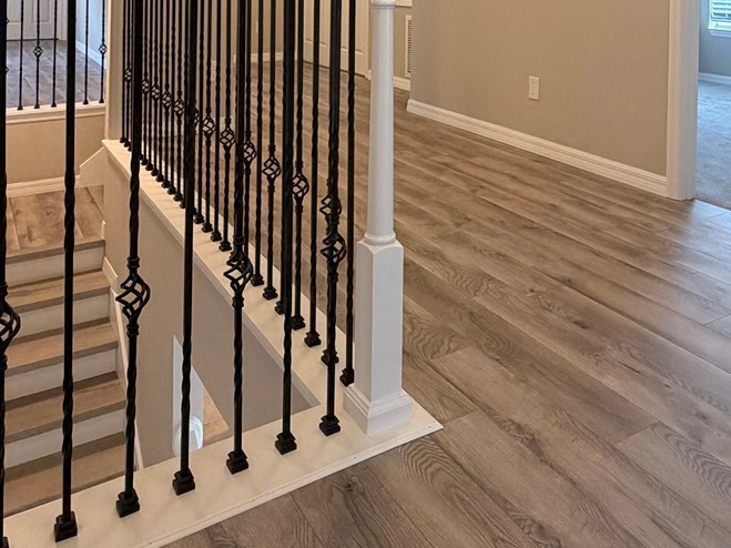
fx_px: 718
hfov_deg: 53.8
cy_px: -22
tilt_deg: -1.1
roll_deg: -0.7
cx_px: 417
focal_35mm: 34
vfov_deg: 36.7
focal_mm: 2.22
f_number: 2.2
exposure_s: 1/60
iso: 200
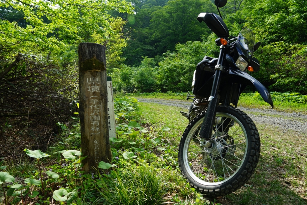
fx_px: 205
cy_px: 102
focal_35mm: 24
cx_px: 154
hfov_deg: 73.7
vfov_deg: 53.2
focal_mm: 24
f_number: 8
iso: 100
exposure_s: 1/80
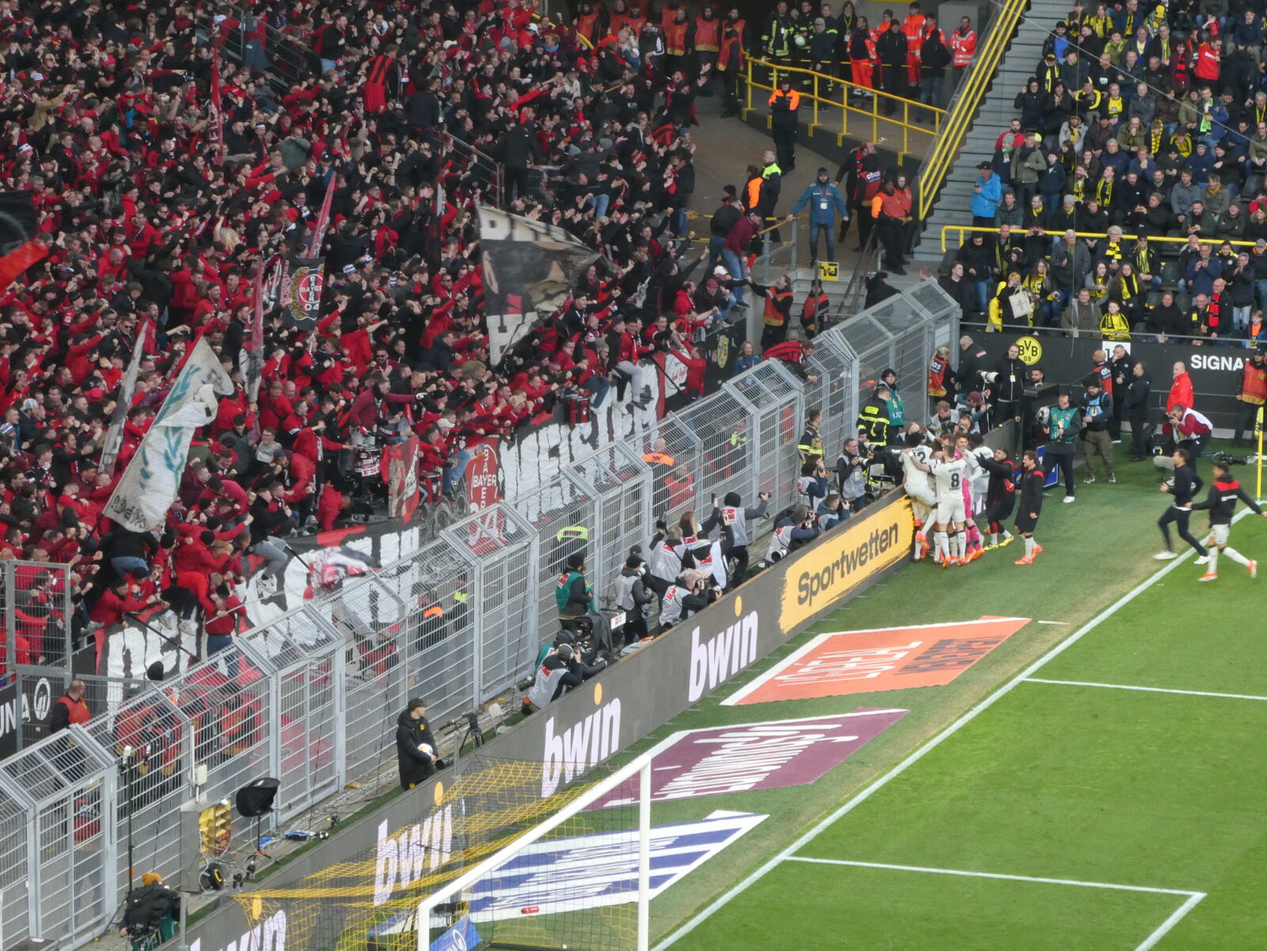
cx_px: 634
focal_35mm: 185
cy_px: 476
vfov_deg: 8.0
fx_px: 6771
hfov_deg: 10.7
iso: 320
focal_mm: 33.2
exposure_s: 1/80
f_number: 5.6
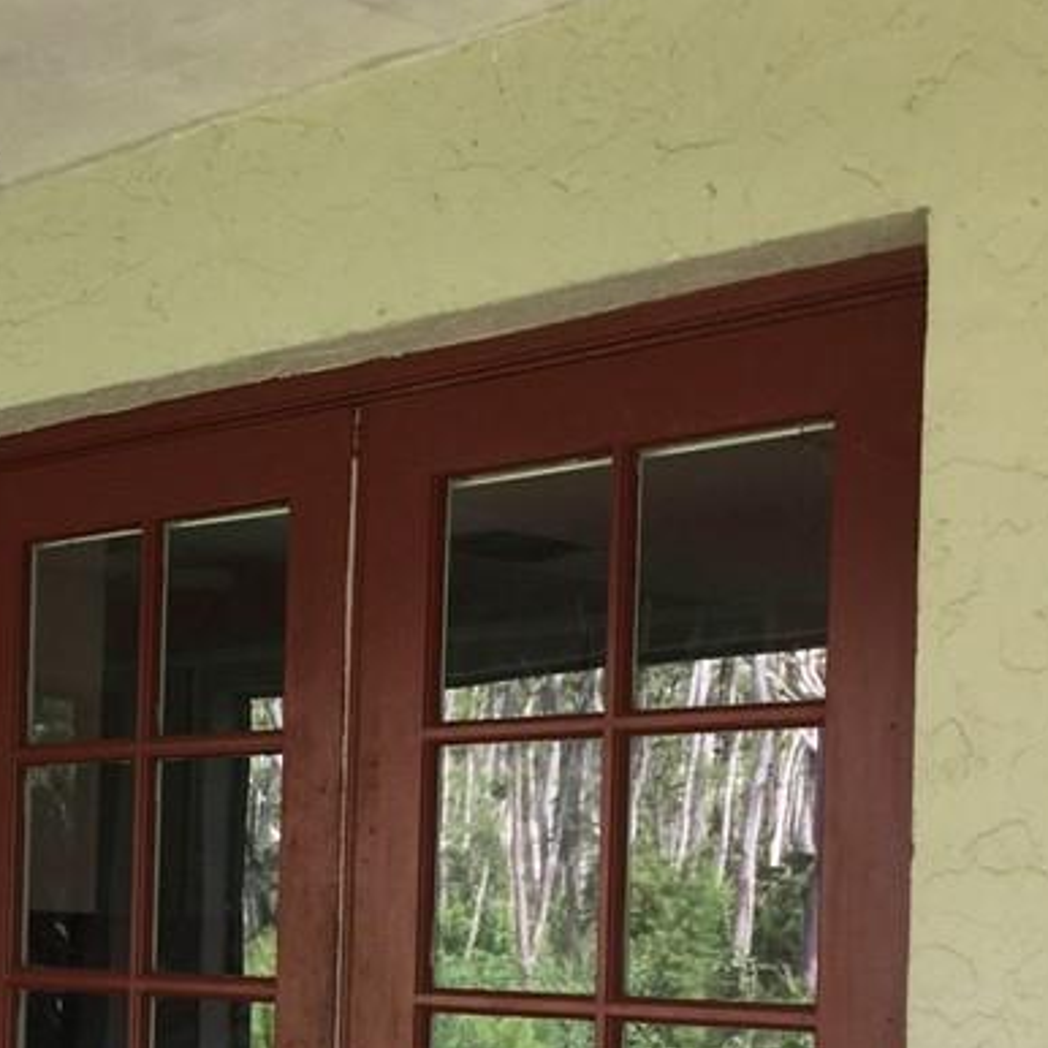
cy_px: 953
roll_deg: -2.4
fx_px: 2329
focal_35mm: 68
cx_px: -43
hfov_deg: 24.0
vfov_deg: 24.6
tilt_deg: -0.7
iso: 40
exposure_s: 1/30
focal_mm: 4.15
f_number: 2.2
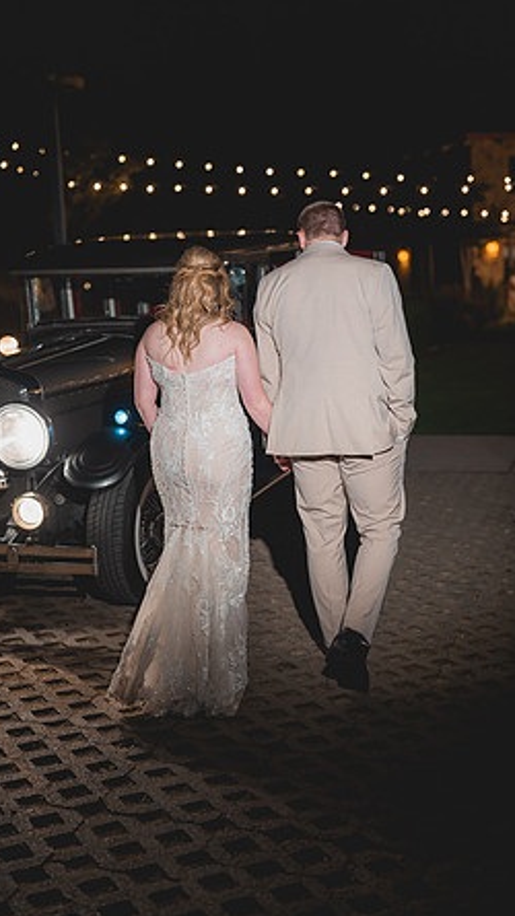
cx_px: 218
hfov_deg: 22.6
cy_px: 461
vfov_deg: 39.2
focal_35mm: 53
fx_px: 1288
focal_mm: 50
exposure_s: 1/100
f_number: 1.8
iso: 320
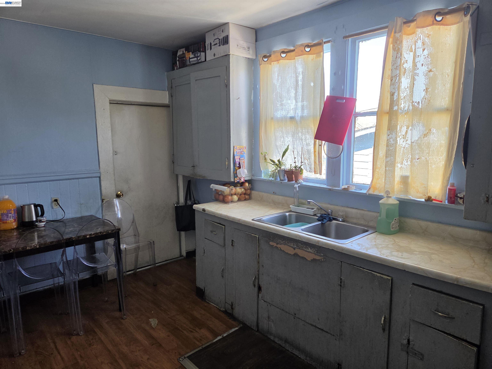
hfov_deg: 73.9
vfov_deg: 58.9
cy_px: 184
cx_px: 246
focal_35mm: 23
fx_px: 327
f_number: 1.8
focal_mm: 5.4
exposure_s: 1/180
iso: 160
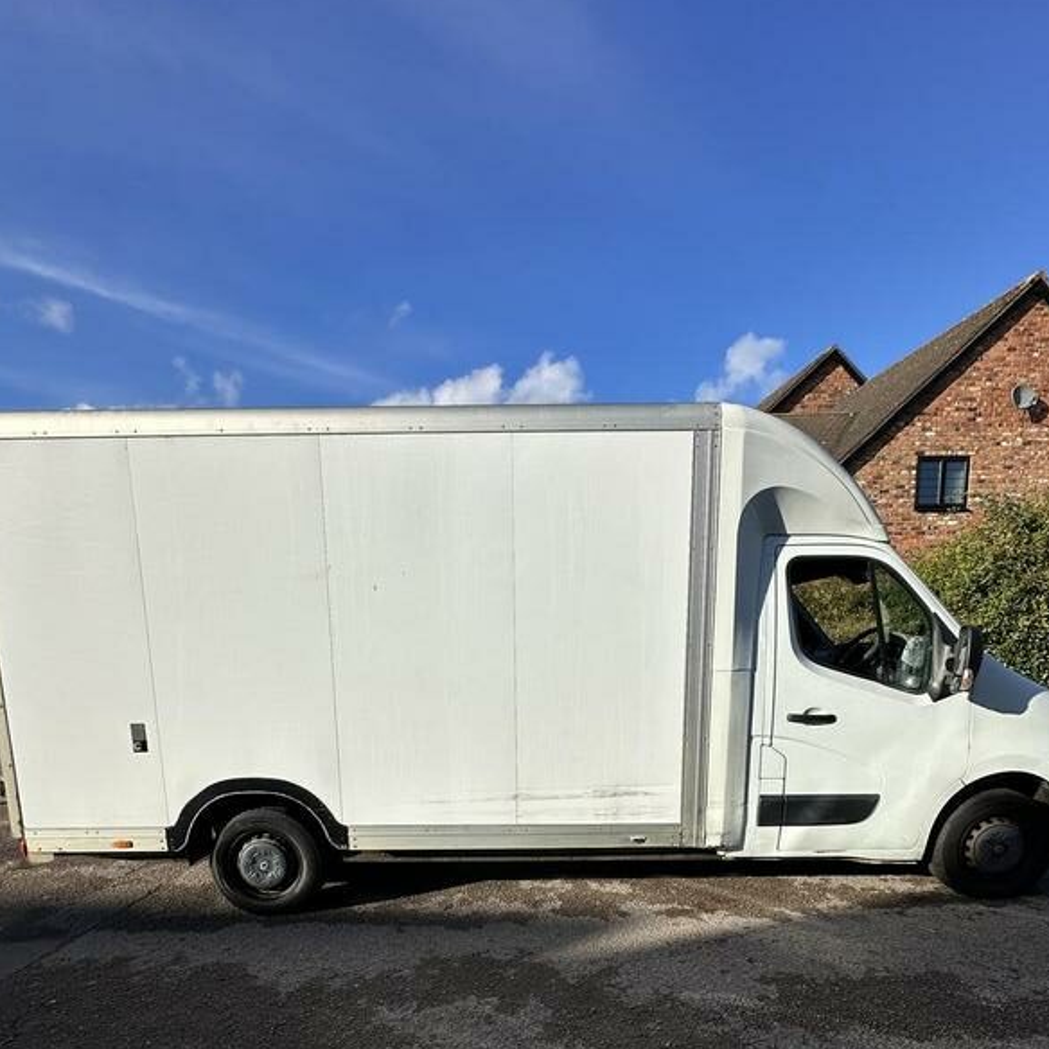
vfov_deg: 73.2
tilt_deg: -8.7
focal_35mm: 19
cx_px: 530
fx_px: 651
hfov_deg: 77.7
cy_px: 763
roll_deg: +3.1
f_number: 2.2
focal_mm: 2.22
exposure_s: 1/2959
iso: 50
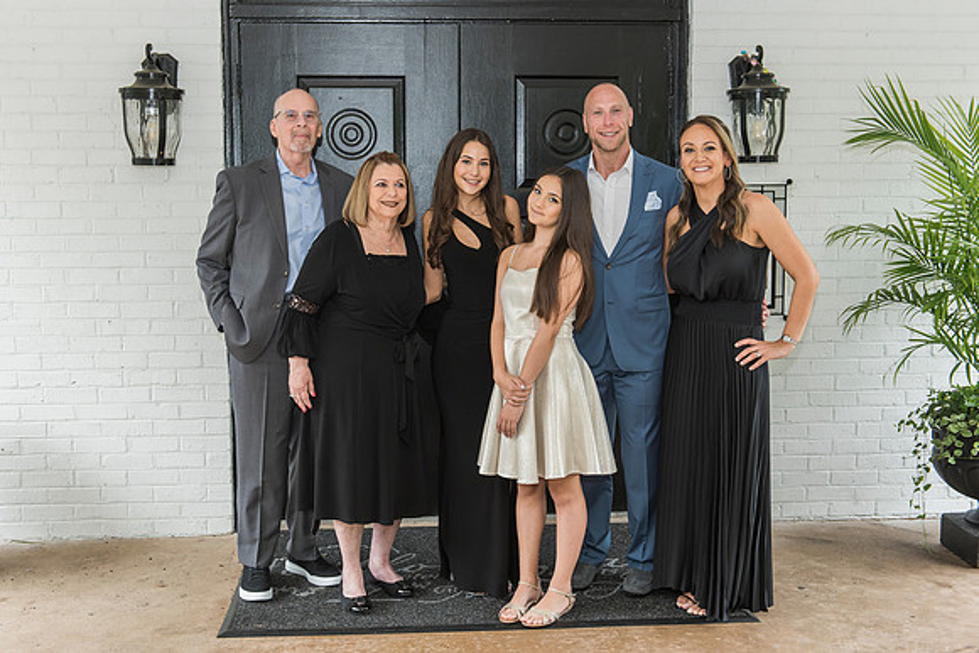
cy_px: 323
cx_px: 481
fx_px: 1225
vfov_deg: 29.9
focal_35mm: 45
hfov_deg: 43.6
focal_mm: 44
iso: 640
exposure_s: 1/125
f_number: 4.5
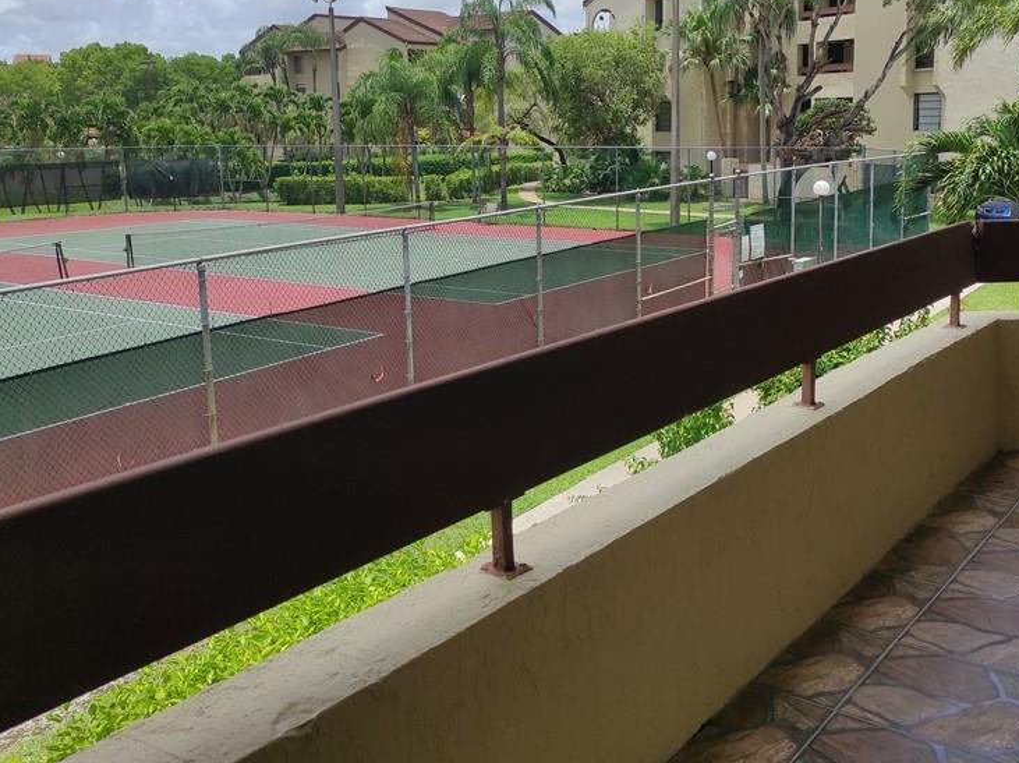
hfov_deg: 52.6
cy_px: 271
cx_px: 546
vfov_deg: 40.3
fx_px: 1029
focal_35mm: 35
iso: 100
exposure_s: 1/2657
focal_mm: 5.43
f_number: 1.89
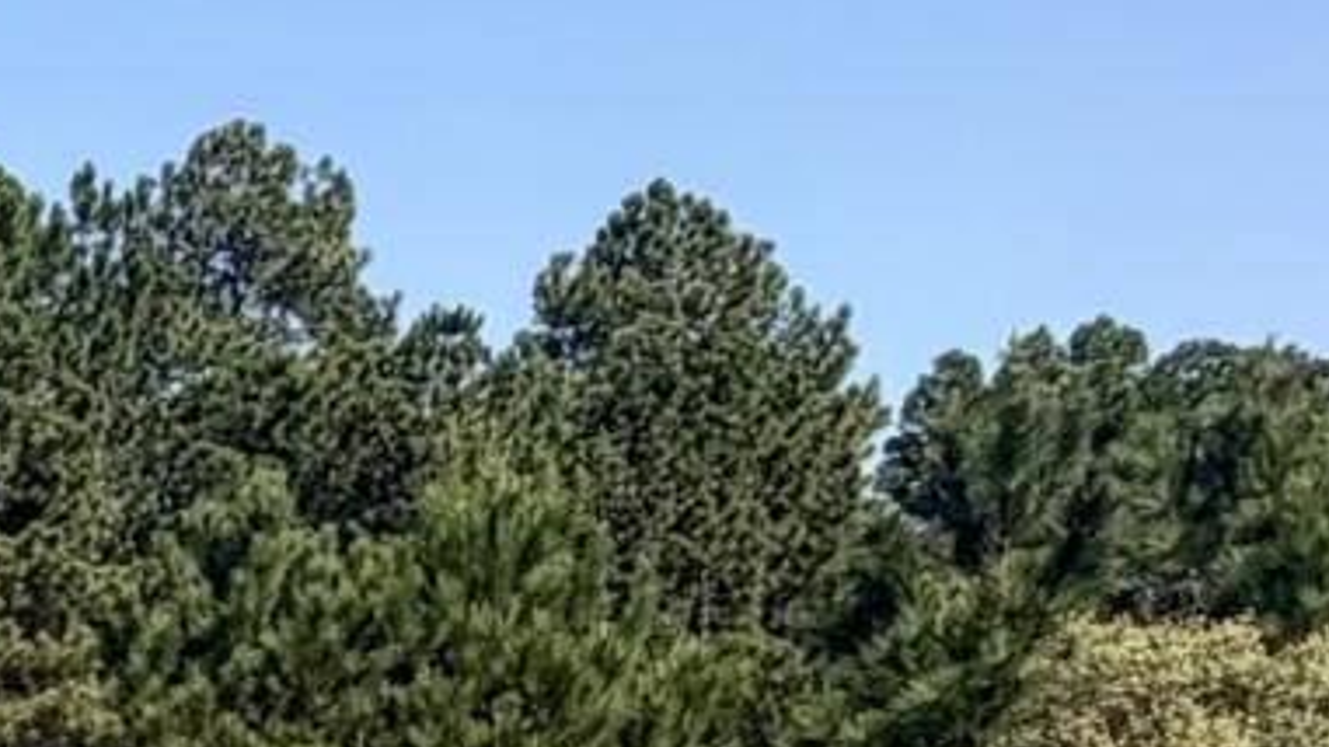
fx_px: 4227
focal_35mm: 120
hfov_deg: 15.7
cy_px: 1340
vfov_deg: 9.6
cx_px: -956
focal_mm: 2.22
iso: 25
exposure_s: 1/770
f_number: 2.2
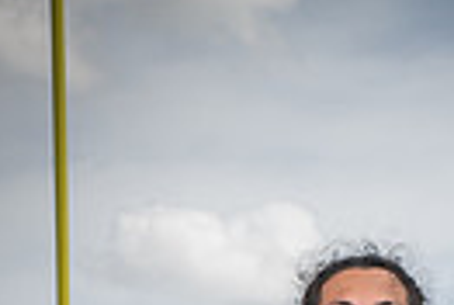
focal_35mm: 144
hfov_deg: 14.1
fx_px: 1820
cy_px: 769
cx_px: 367
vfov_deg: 8.6
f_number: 7.1
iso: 125
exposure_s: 1/400
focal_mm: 42
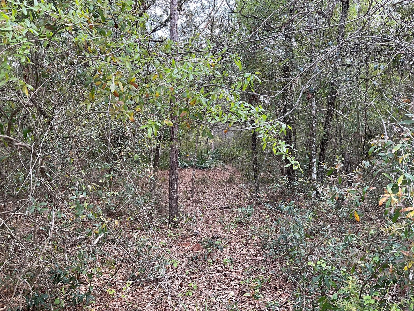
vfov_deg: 48.2
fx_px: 347
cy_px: 156
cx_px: 207
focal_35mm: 29
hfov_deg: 61.7
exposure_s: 1/143
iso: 16
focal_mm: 3
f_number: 1.8
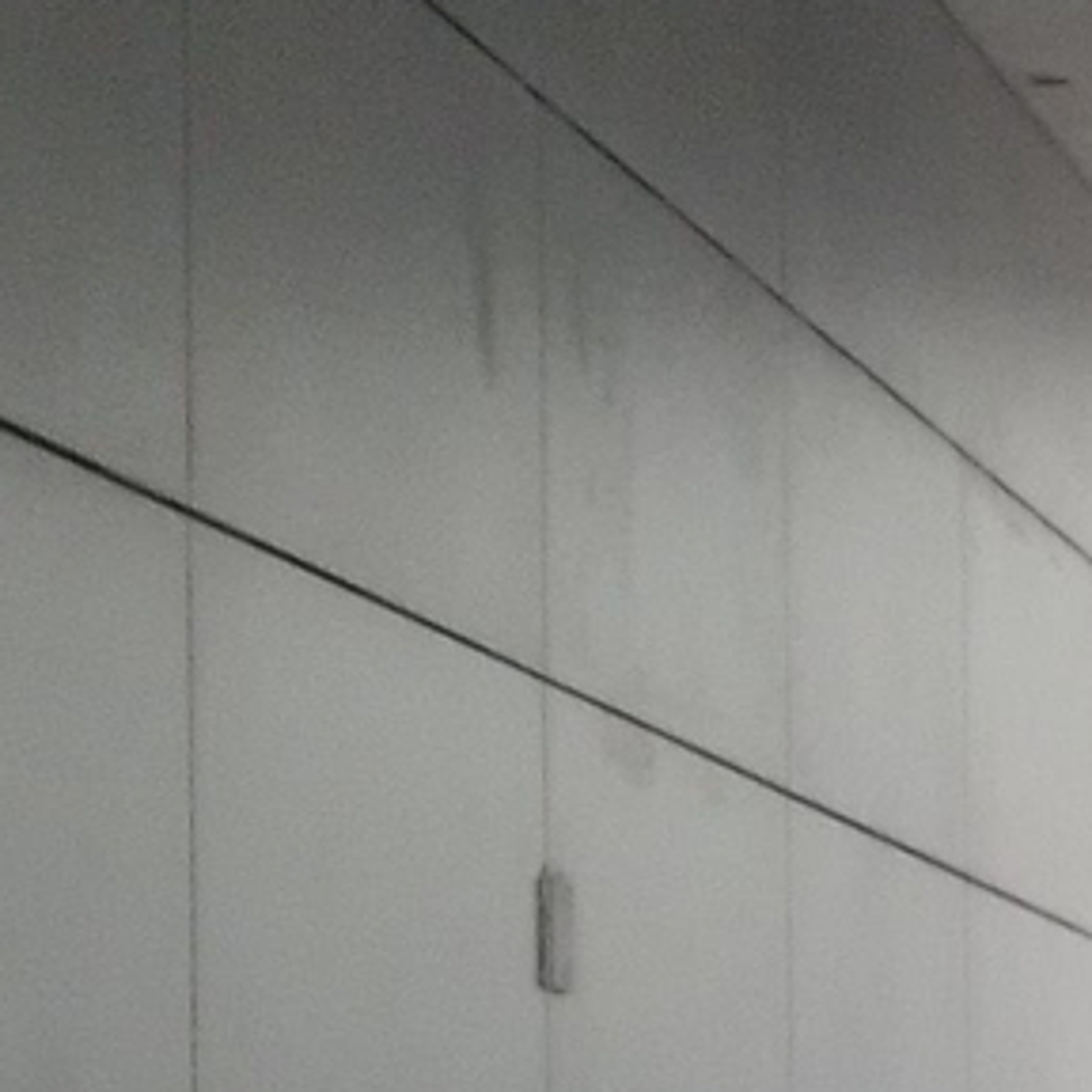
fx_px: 8459
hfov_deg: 6.9
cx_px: 2696
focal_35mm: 237
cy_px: 1278
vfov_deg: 7.3
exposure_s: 1/50
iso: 238
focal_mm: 3.94
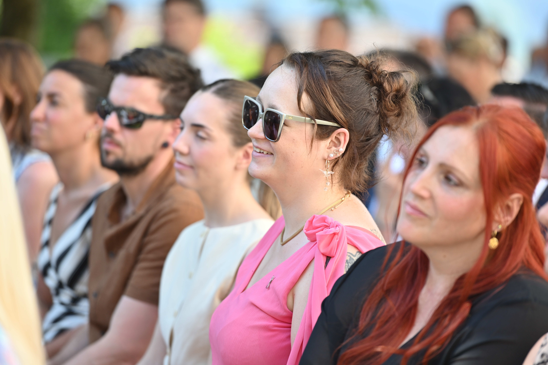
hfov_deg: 10.3
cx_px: 274
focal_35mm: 200
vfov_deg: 6.9
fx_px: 3044
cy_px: 182
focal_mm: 200
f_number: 3.5
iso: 250
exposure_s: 1/500
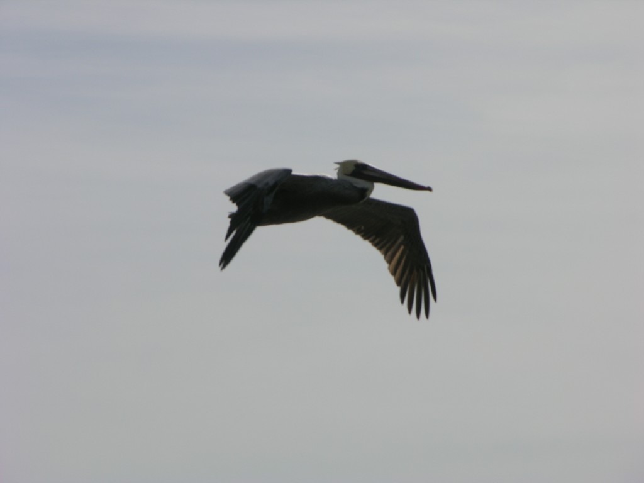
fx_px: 5209
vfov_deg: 5.3
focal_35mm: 280
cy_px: 242
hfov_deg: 7.1
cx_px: 322
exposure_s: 1/591
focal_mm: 71.2
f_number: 7.4
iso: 50
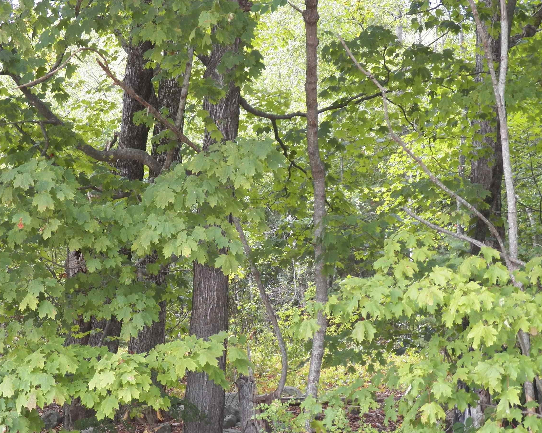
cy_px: 220
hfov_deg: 28.6
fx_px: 1059
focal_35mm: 66
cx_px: 196
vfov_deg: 23.1
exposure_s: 1/60
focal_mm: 8.9
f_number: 3.2
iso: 125
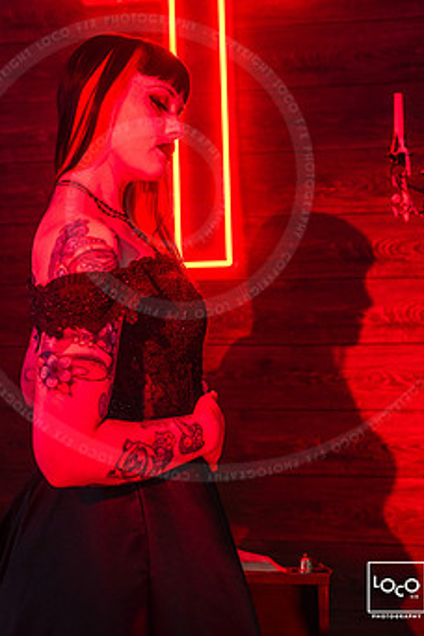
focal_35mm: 54
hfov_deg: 25.0
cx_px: 186
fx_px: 954
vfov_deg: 36.7
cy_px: 240
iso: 1000
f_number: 3.2
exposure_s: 1/100
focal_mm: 41
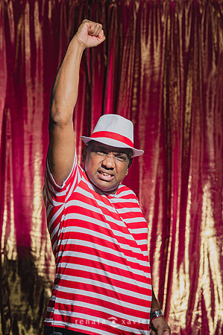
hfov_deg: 16.0
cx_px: 112
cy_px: 168
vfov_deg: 23.9
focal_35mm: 85
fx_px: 792
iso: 125
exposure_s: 1/200
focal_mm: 85
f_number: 3.2
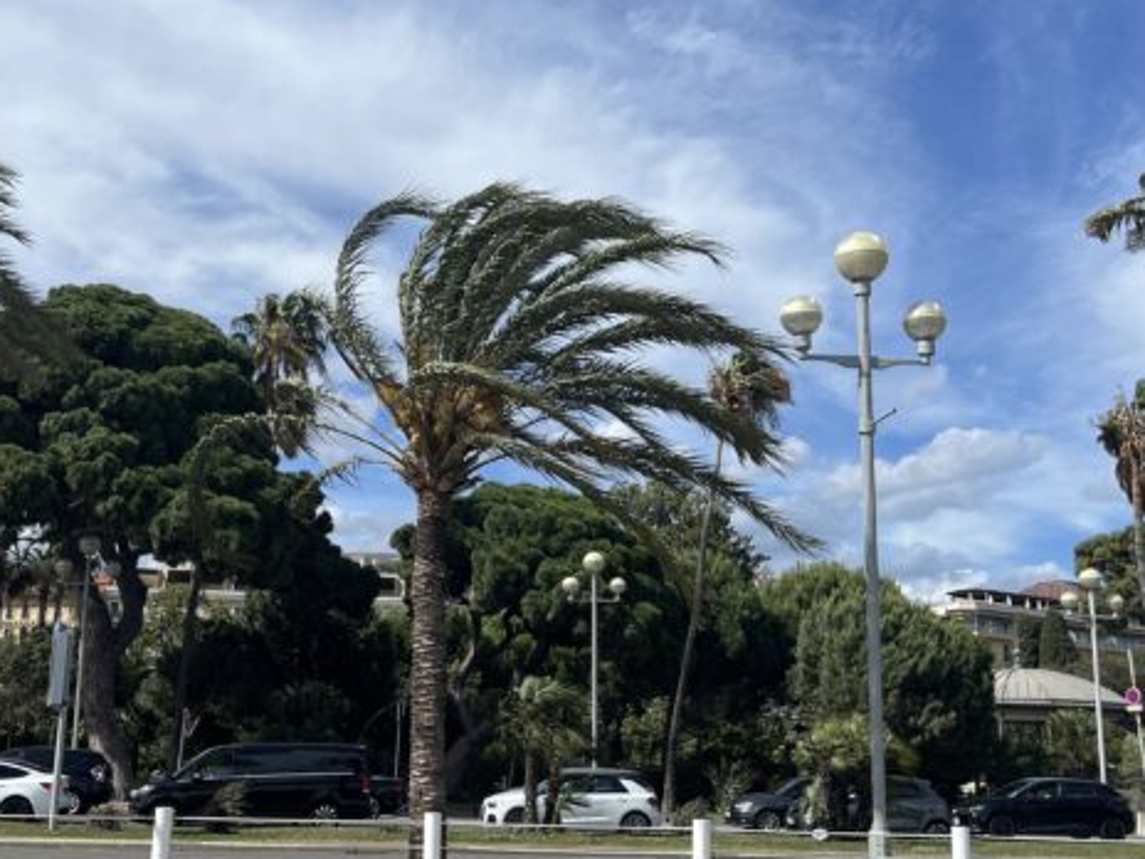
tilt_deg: +12.5
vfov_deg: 33.6
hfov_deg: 43.6
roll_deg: -4.3
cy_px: 447
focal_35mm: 43
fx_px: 1422
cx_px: 439
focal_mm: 5.1
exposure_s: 1/4854
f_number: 1.6
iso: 50
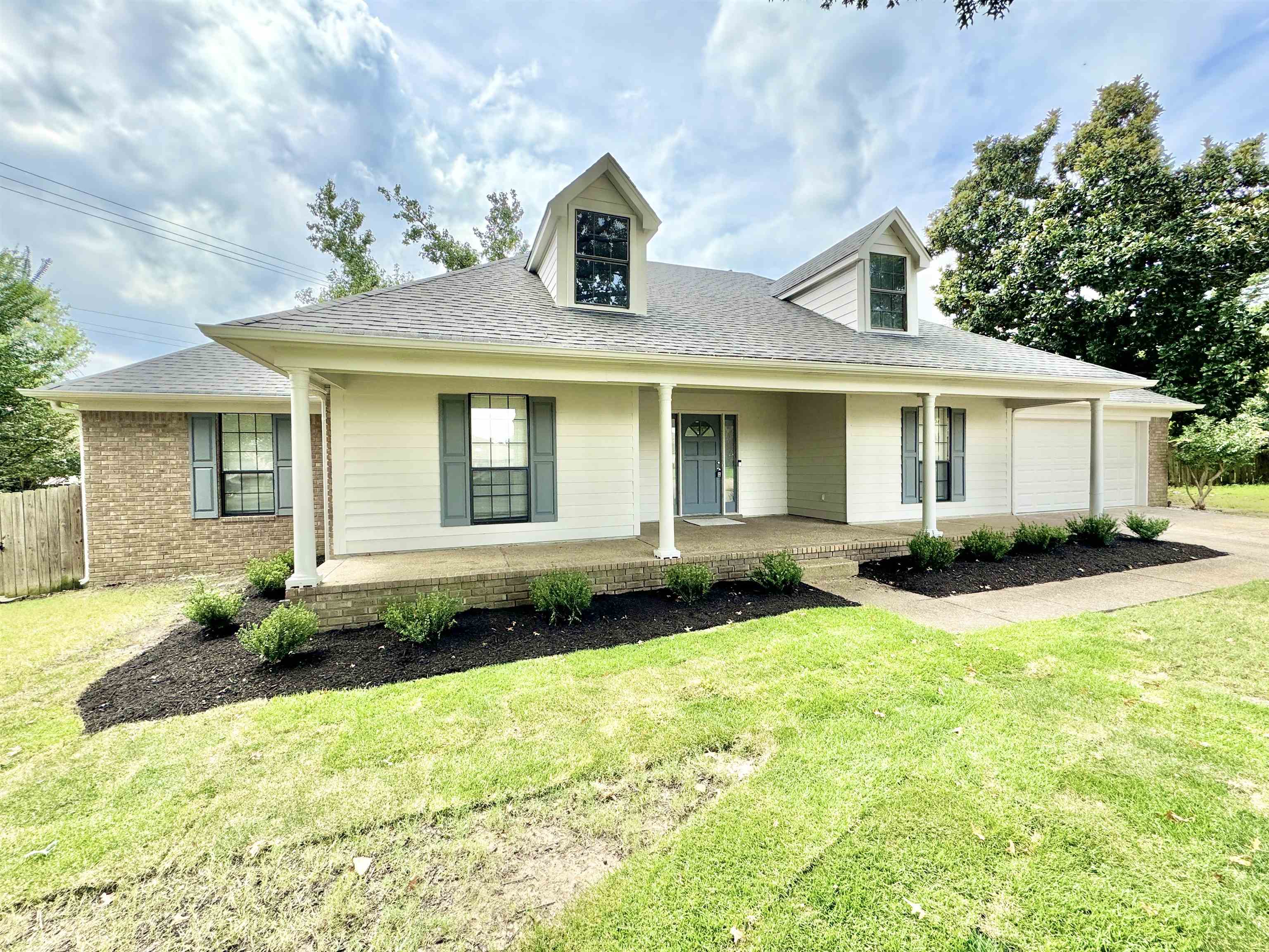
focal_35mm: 14
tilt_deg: -1.8
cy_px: 476
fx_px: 513
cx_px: 634
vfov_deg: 85.7
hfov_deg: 102.1
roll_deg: +0.6
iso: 40
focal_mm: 2.22
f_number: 2.2
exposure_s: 1/505
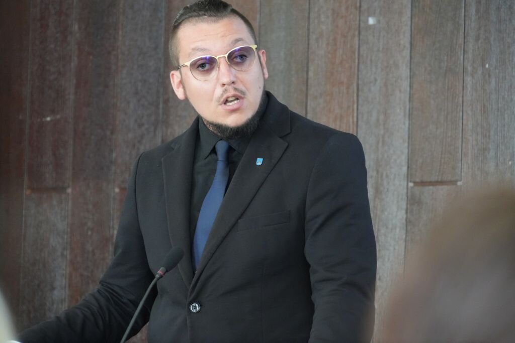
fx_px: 3434
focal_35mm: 240
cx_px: 258
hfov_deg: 8.6
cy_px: 172
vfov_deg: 5.7
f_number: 8
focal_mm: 240
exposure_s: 1/160
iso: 12800
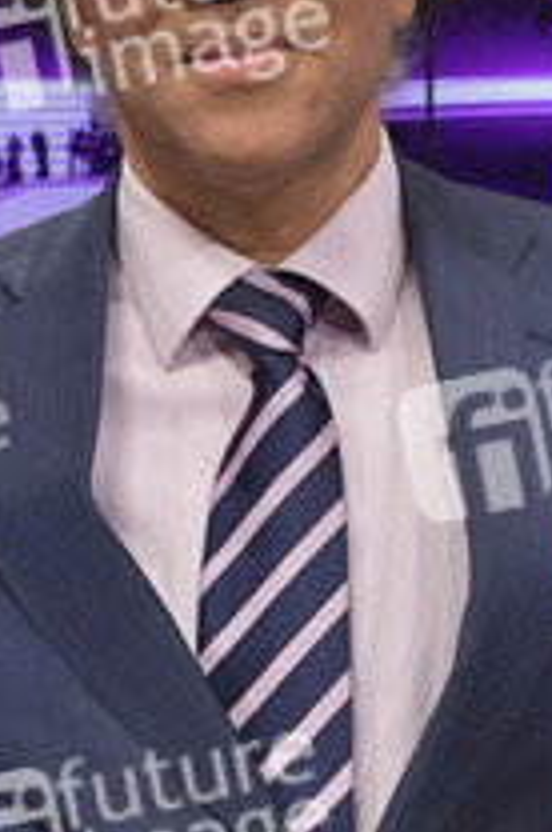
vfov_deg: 27.4
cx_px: 240
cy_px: 228
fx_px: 1684
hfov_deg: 18.6
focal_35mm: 73
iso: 2500
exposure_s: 1/200
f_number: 6.3
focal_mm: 38
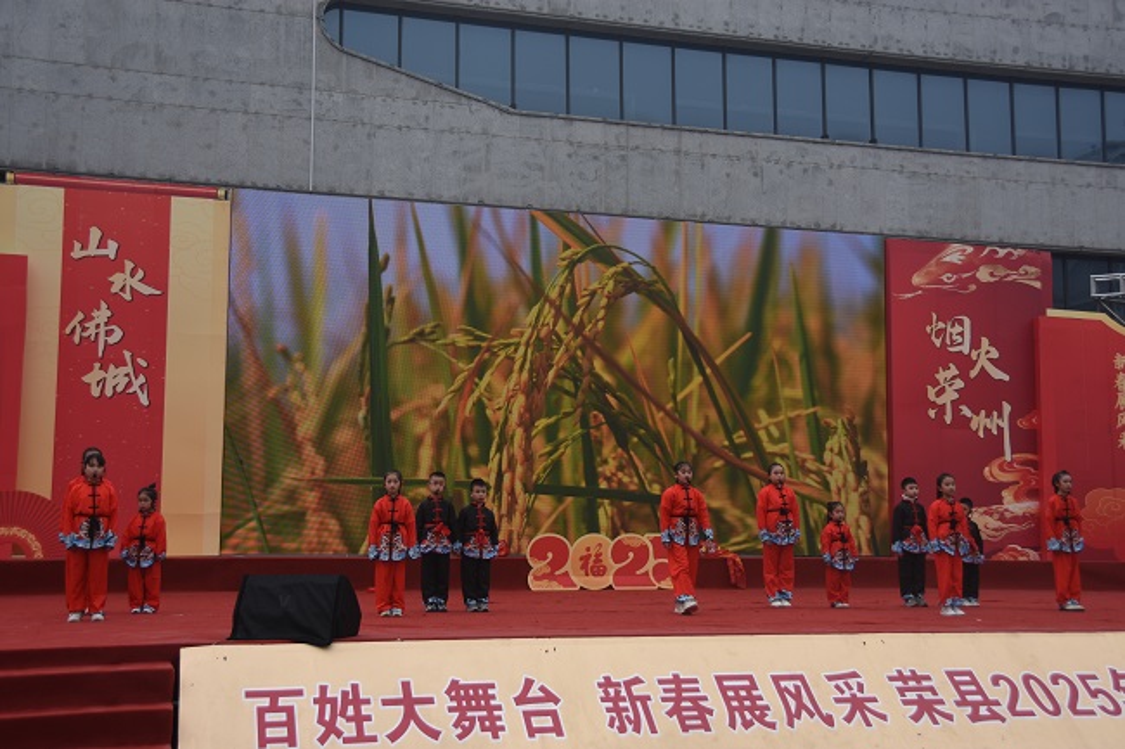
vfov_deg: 30.8
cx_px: 562
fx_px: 1359
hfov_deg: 45.0
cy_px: 374
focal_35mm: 44
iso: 100
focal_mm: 29
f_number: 4
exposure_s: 1/350
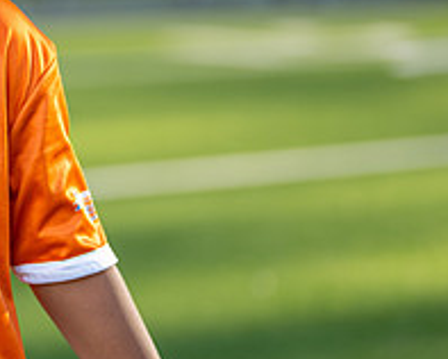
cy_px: 45
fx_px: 2323
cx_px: -154
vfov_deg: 8.8
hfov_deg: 10.7
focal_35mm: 175
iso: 100
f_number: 1.2
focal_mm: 50
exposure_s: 1/2000
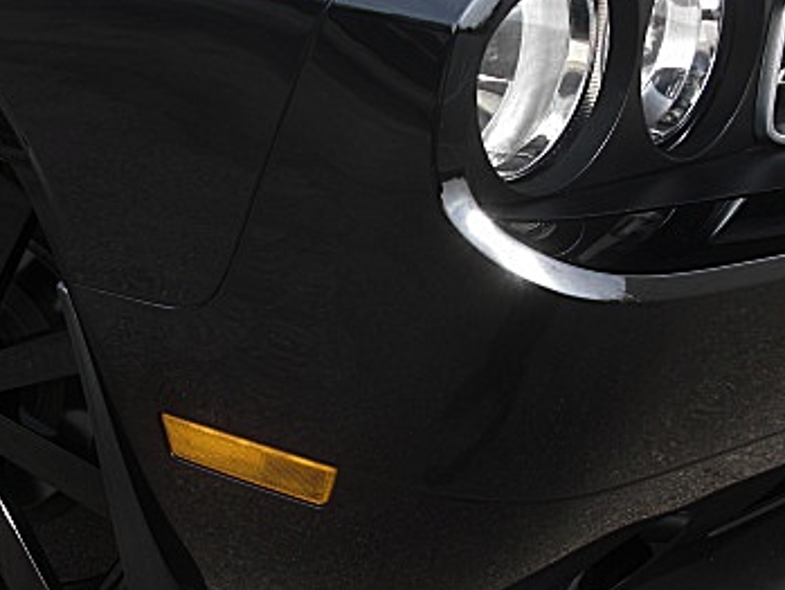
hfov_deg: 29.3
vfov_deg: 22.3
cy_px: 309
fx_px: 1497
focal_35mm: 66
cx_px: 337
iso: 50
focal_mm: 6.3
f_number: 2.8
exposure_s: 1/160
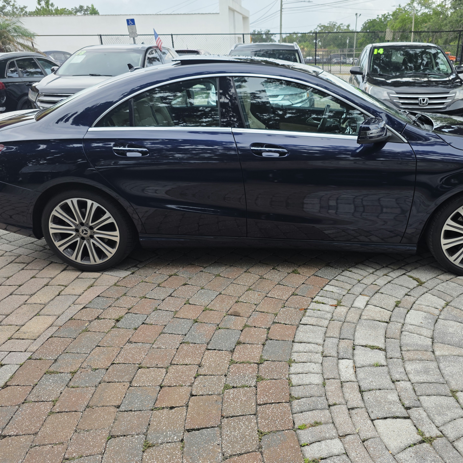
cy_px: 230
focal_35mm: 28
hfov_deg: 56.7
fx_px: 424
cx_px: 285
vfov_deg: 57.3
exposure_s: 1/2054
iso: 80
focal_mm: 6.3
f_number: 1.7
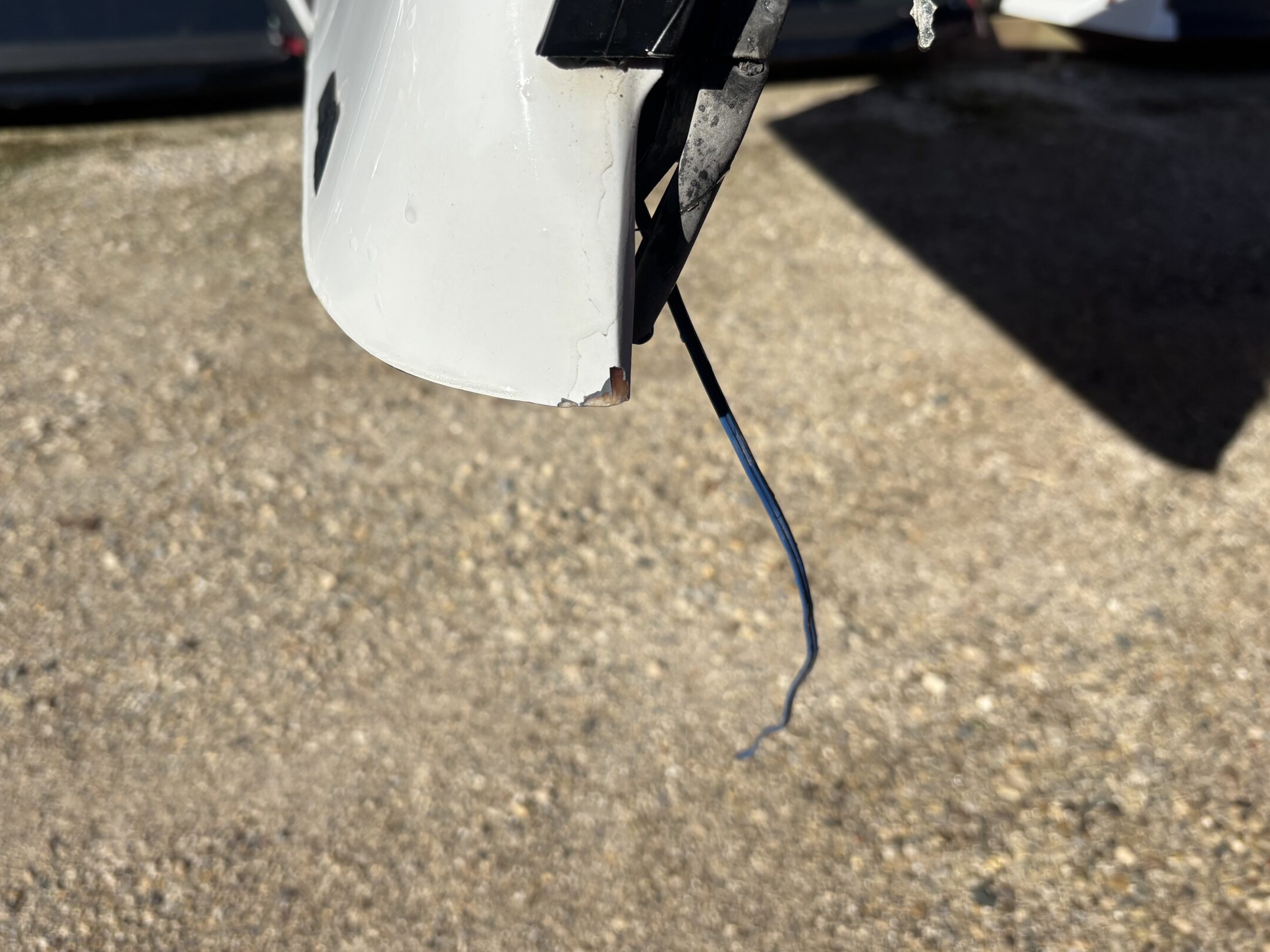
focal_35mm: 31
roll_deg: -3.4
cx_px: 547
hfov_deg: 58.1
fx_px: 1137
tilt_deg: -26.6
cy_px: 421
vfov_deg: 45.4
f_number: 1.6
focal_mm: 5.96
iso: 50
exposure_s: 1/4082
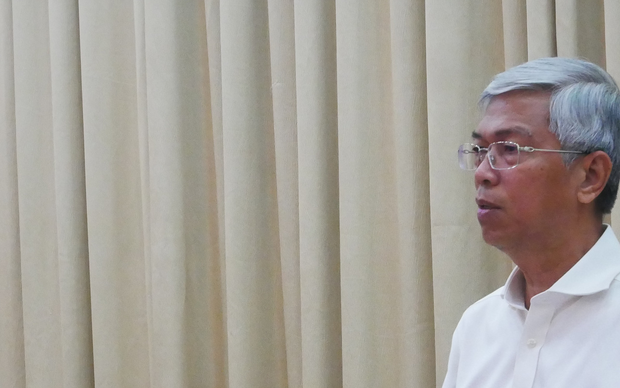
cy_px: 404
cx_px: 243
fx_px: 2062
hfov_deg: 17.1
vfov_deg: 10.6
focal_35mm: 122
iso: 2500
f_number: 5.5
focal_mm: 29
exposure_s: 1/60
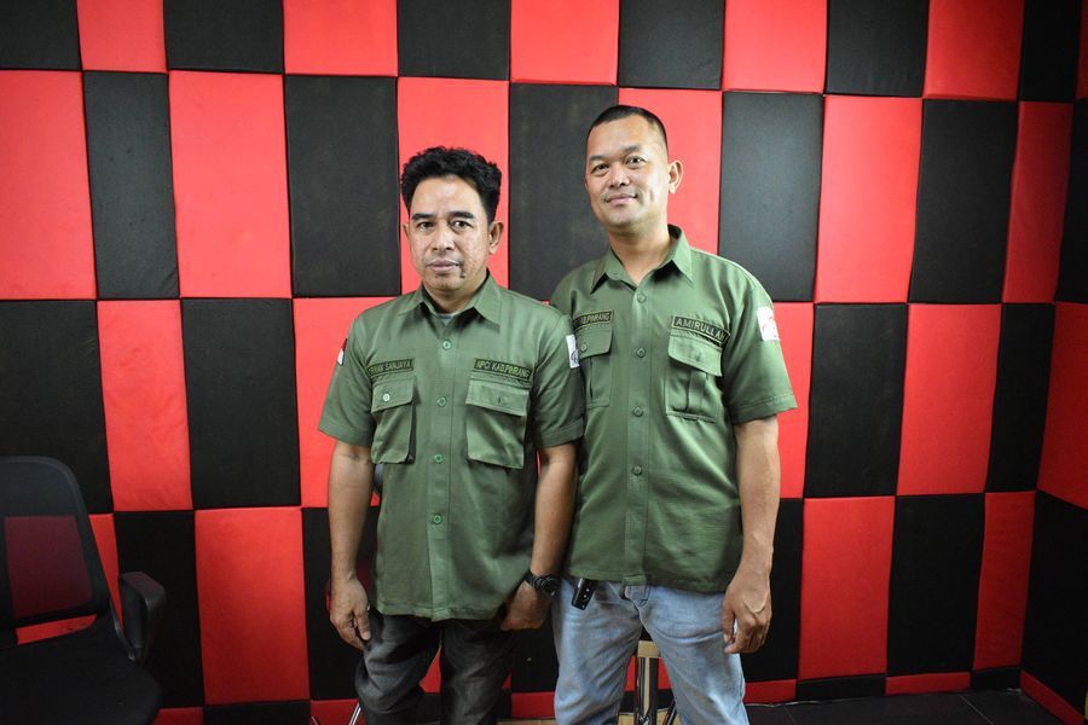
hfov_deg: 67.4
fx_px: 816
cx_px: 544
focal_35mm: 27
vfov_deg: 47.9
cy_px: 362
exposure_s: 1/125
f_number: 3.5
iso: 3200
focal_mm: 18
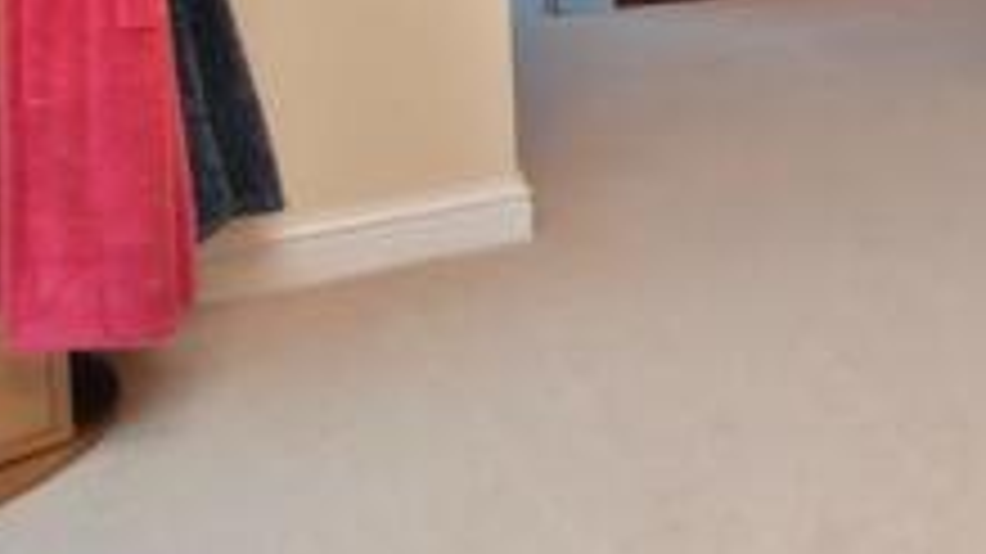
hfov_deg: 37.9
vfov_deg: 21.7
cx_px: 1033
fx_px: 1228
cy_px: -250
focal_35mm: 47
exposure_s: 1/60
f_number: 5
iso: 200
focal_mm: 10
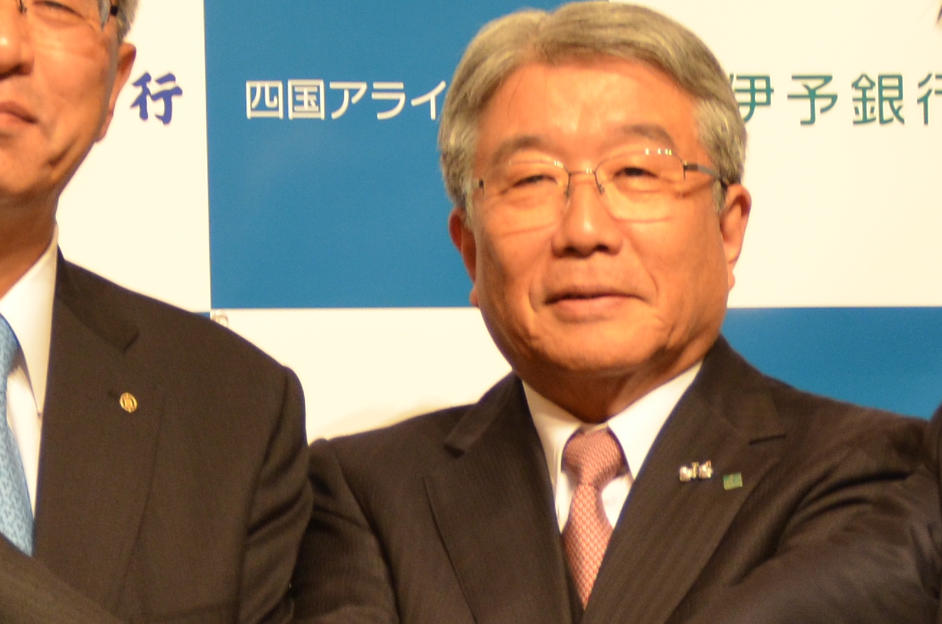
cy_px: 680
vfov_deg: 6.3
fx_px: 5614
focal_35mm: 215
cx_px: 287
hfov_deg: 9.6
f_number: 4.5
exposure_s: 1/60
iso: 640
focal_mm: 38
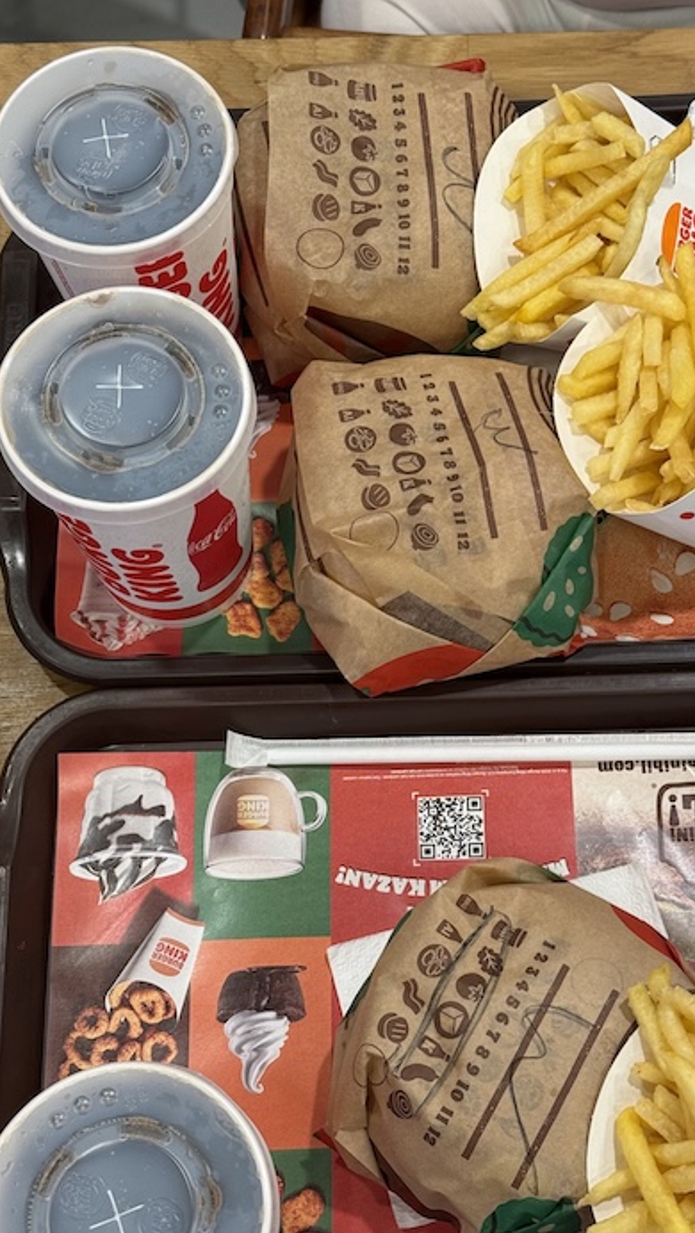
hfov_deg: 20.7
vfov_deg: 36.0
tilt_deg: -71.1
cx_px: 472
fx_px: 1897
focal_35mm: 58
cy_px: 677
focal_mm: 6.76
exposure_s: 1/50
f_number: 1.78
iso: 80
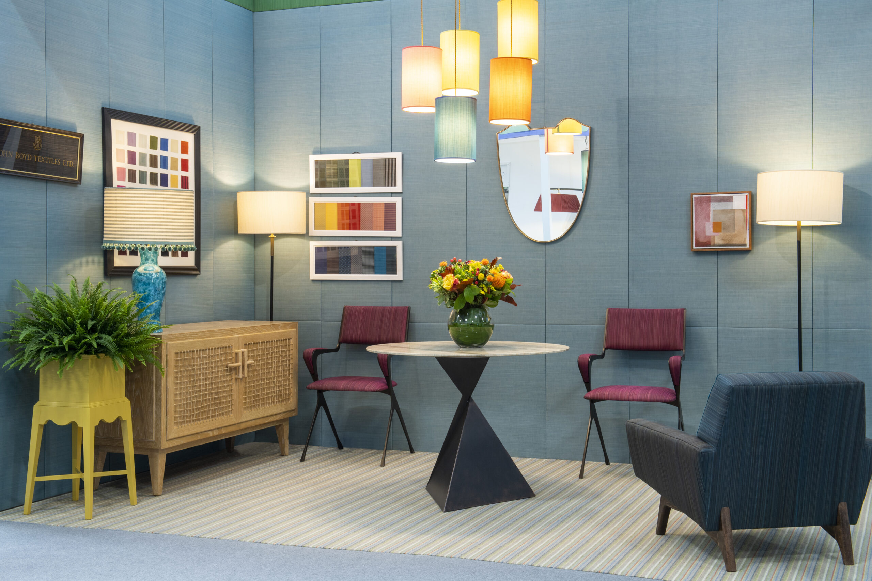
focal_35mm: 48
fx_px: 1163
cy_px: 290
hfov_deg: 41.1
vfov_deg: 28.1
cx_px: 436
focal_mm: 48
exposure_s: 1/1.67
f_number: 16
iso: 200
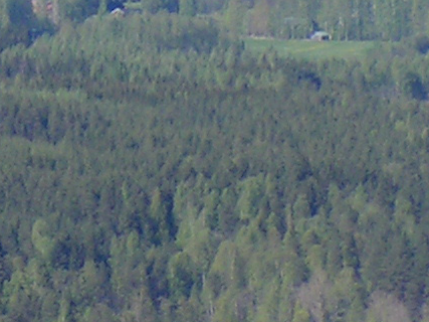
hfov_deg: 2.1
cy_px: -154
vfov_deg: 1.6
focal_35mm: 945
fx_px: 11708
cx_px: -400
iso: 50
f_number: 5.6
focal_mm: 30.1
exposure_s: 1/320
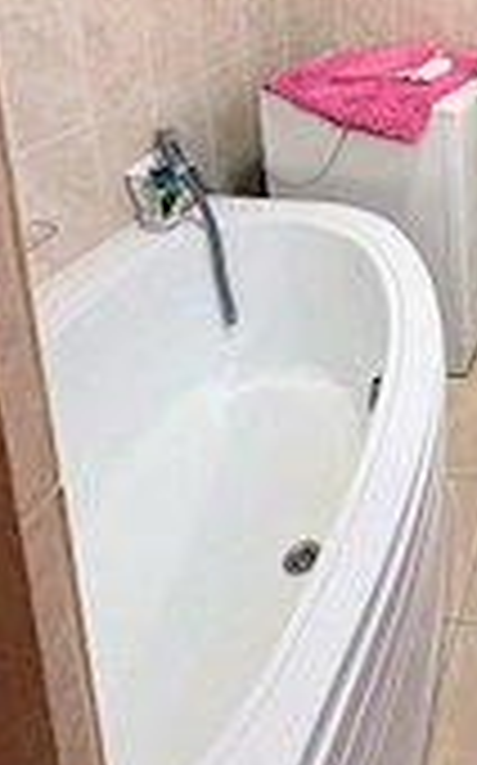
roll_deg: -0.7
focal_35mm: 35
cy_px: -4
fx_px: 729
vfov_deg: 46.2
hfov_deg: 30.0
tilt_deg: -10.2
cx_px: 594
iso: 800
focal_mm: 2.22
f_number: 2.2
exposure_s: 1/50
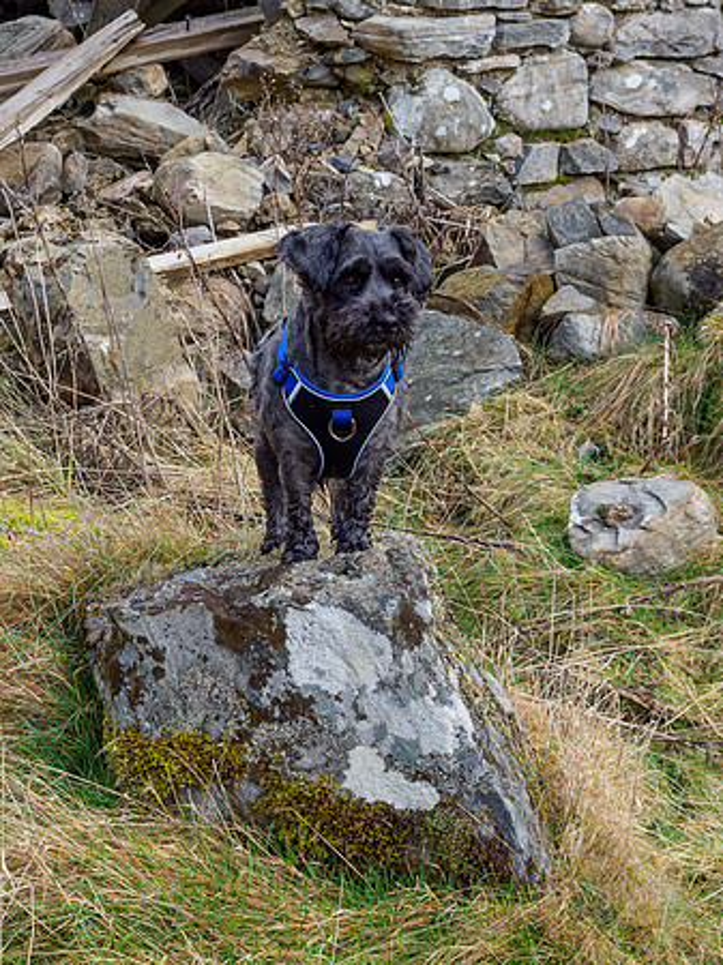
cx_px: 281
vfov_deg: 26.1
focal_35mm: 75
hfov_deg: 19.7
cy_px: 482
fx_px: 2081
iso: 200
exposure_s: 1/100
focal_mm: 28
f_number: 5.6
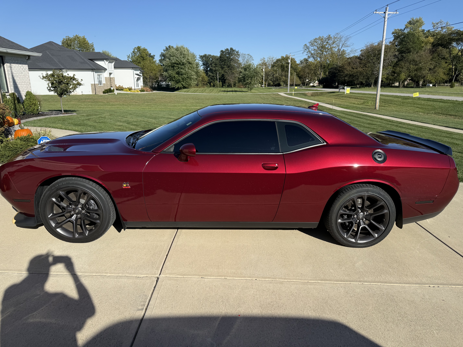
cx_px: 232
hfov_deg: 71.6
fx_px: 321
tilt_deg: -16.3
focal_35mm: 24
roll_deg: +0.2
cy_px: 174
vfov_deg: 56.8
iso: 80
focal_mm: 6.76
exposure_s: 1/4405
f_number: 1.78
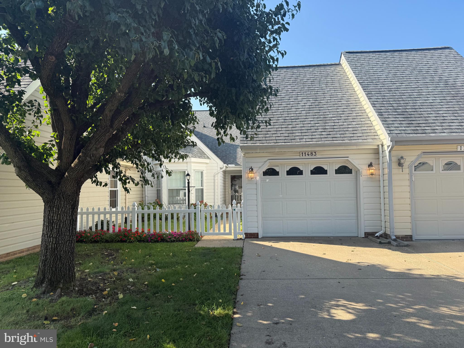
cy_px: 174
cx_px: 232
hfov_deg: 71.6
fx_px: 322
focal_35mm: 24
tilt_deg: +2.8
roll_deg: +1.5
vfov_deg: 56.8
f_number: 1.78
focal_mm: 6.76
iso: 80
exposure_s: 1/1689
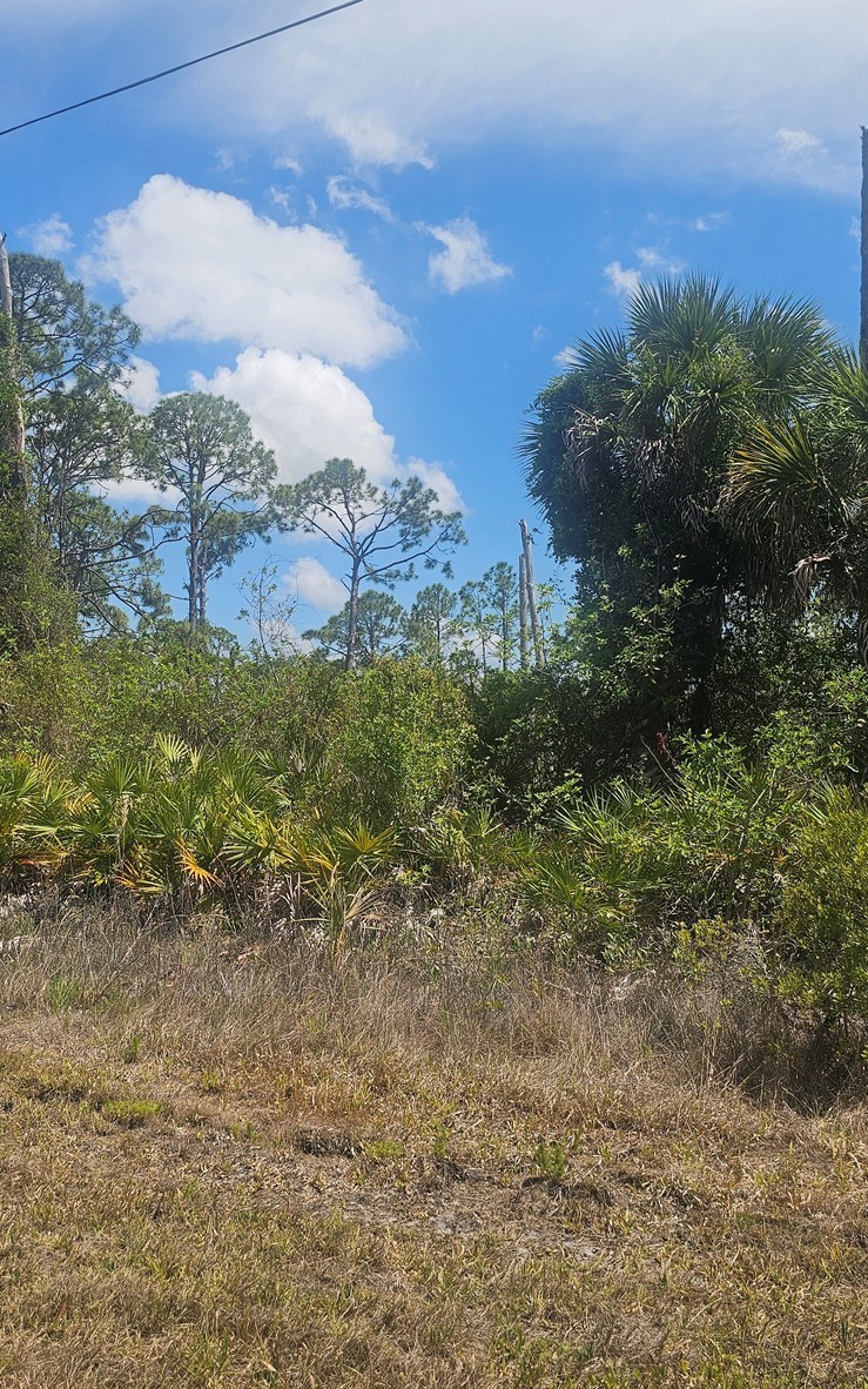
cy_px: 699
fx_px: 1249
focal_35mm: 33
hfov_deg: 38.0
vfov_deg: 58.1
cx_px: 300
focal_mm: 6.3
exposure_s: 1/927
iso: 10
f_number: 1.7
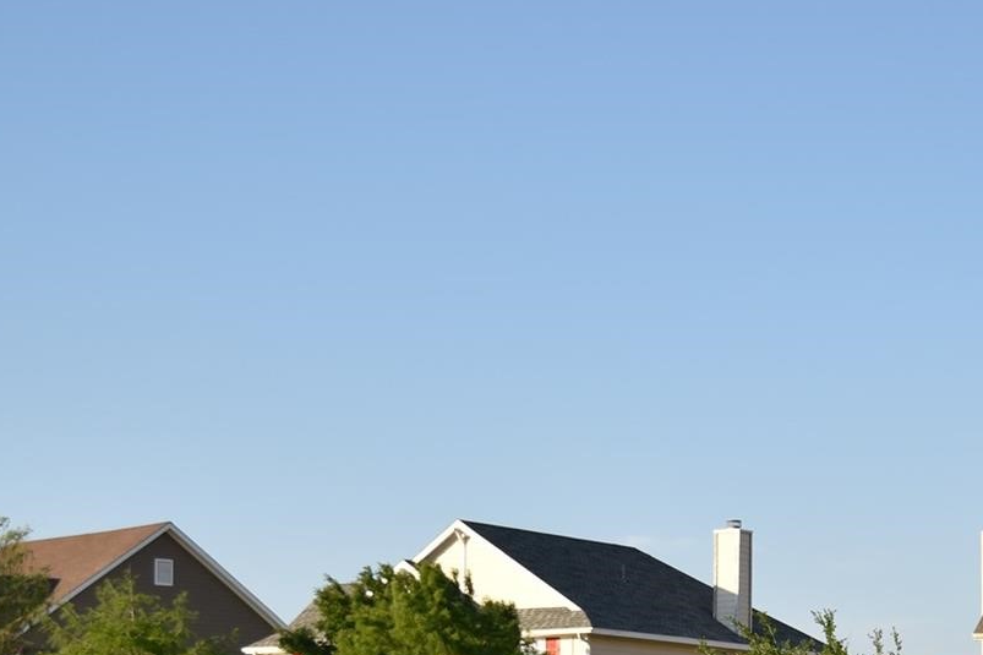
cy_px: 724
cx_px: 572
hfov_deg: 19.8
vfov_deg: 13.0
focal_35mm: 103
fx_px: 2819
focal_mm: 27
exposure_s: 1/640
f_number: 4
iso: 100
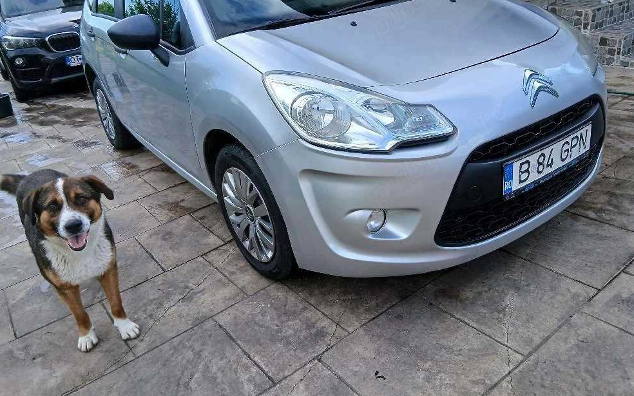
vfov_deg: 44.3
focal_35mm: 28
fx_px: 484
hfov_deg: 66.5
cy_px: 158
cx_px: 315
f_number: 1.8
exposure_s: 1/137
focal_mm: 3.98
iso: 20
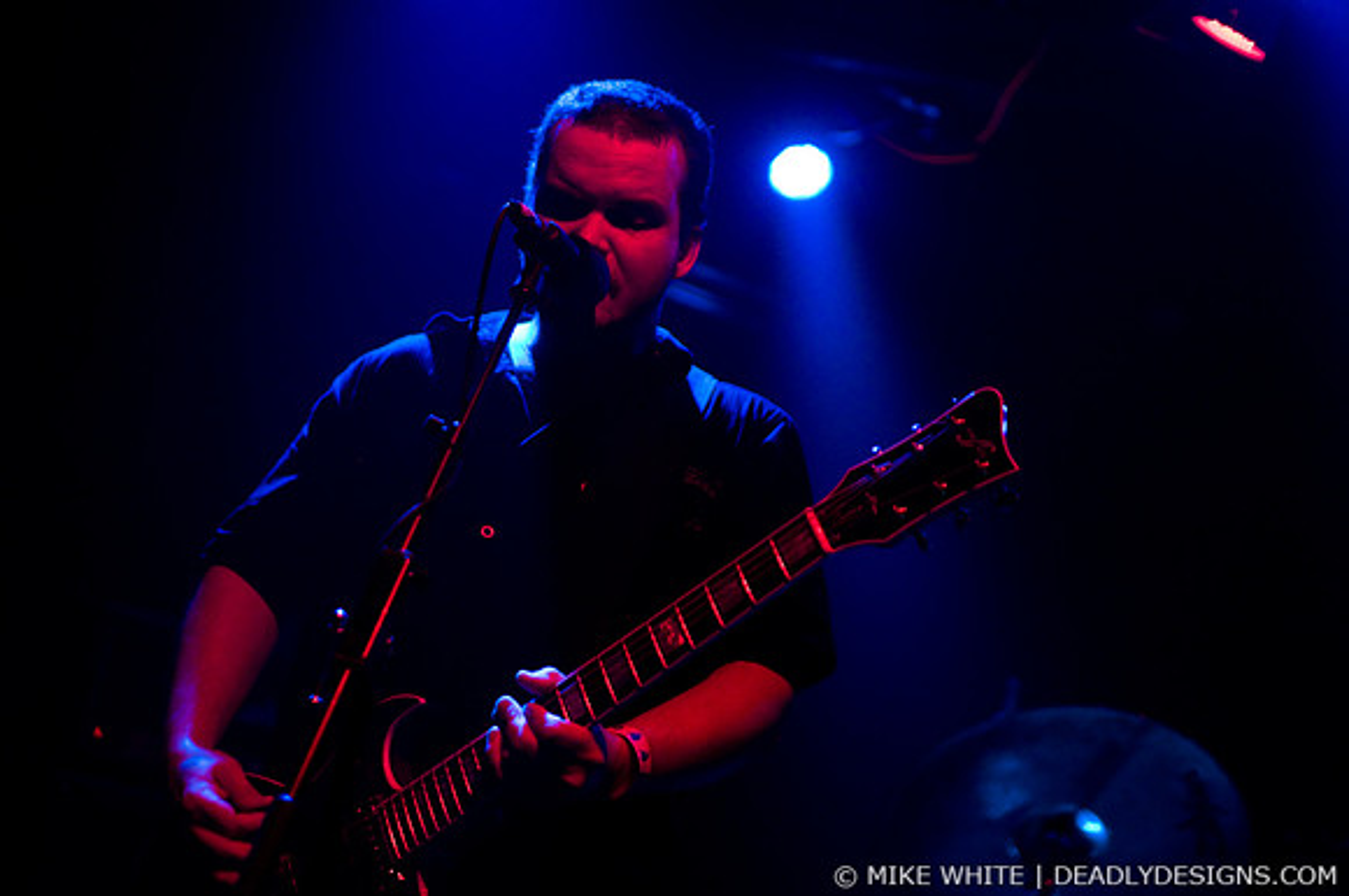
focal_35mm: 45
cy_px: 448
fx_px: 1684
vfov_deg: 29.8
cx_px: 674
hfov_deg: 43.7
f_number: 1.8
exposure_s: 1/125
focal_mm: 30
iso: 1000
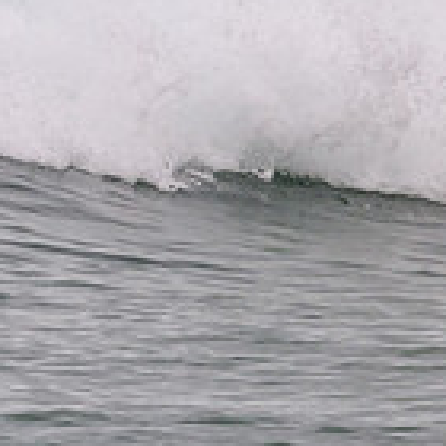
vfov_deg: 0.8
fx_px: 33410
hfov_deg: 0.8
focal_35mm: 2292
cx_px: -392
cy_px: 75
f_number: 11
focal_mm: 650
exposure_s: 1/1600
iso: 1400
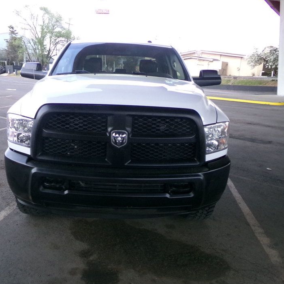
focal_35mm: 31
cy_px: 154
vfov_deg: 52.5
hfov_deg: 52.4
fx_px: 288
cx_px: 126
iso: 472
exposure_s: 1/60
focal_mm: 4.3
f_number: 11.07
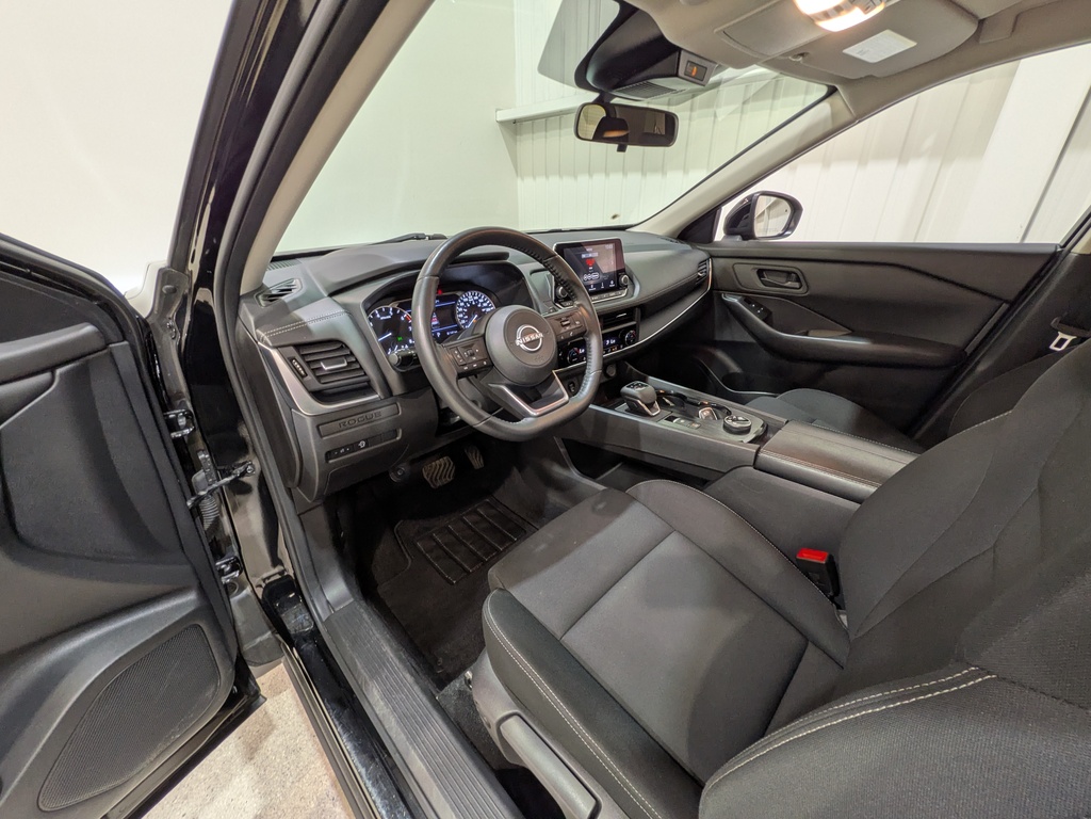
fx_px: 441
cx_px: 546
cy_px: 410
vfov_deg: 85.7
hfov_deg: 102.1
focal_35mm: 14
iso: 56
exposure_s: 1/24
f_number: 2.2
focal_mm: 1.83
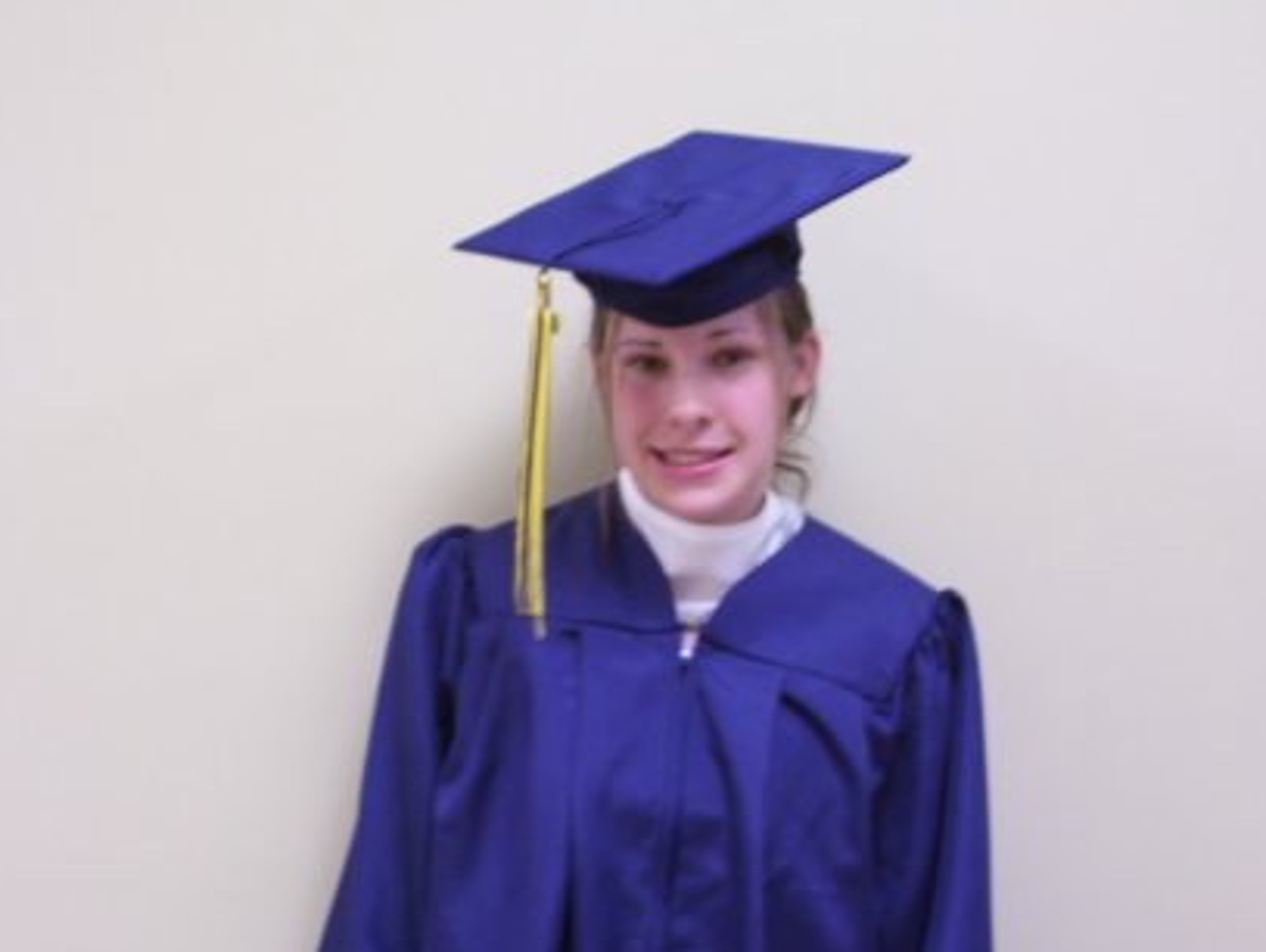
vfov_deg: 20.2
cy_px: 495
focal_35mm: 73
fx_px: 2672
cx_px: 591
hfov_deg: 26.6
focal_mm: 10.8
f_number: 3.6
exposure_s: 1/15
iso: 160
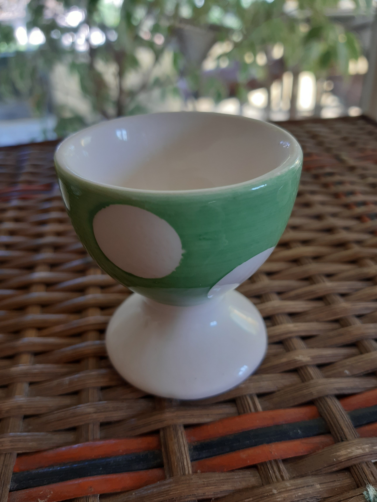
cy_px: 251
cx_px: 188
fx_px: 378
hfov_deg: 53.1
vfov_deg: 67.3
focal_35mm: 26
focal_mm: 3.92
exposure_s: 1/50
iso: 50
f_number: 1.7
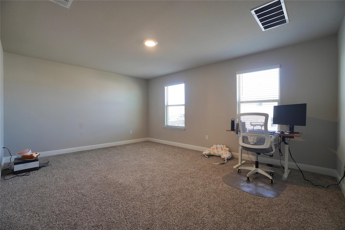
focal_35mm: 15
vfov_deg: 77.3
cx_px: 172
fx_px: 144
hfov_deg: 100.4
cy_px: 115
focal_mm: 10
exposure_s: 1/20
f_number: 5.6
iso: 250
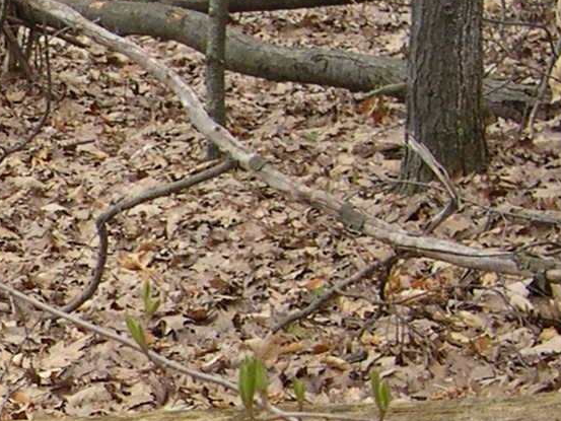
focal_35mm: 156
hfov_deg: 11.7
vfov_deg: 9.5
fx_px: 2529
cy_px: 332
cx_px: -452
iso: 100
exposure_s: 1/164
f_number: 2.8
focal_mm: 8
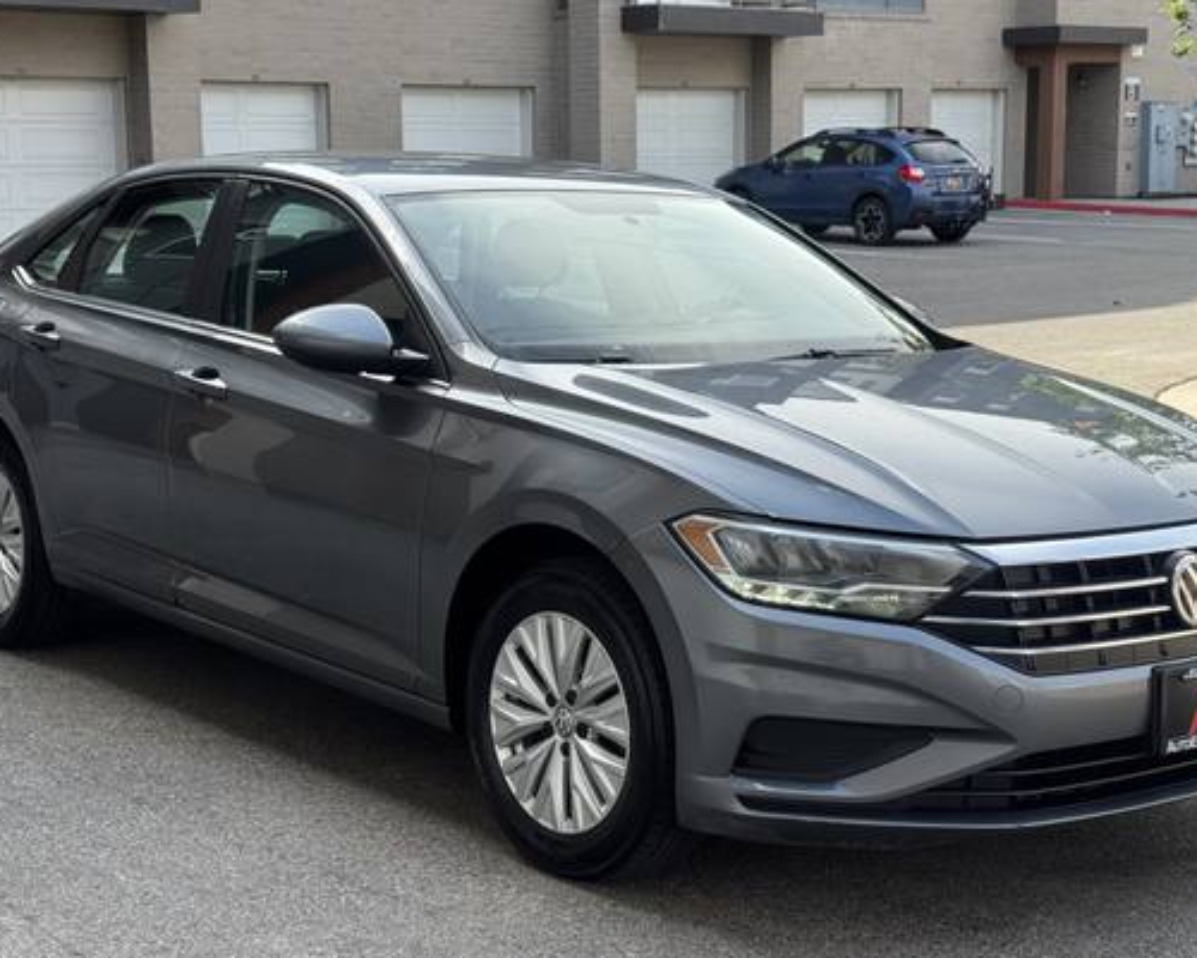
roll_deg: +0.3
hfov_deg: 31.4
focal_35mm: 60
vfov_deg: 25.4
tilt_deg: -9.0
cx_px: 615
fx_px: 2126
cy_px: 457
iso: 64
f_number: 1.78
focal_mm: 6.76
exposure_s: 1/939
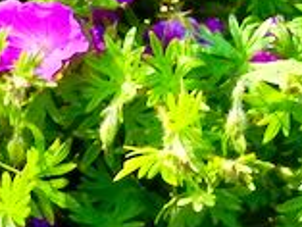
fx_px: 3361
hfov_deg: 5.1
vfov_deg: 3.9
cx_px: -154
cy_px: 157
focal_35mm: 385
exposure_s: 1/344
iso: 160
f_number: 4
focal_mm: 10.6
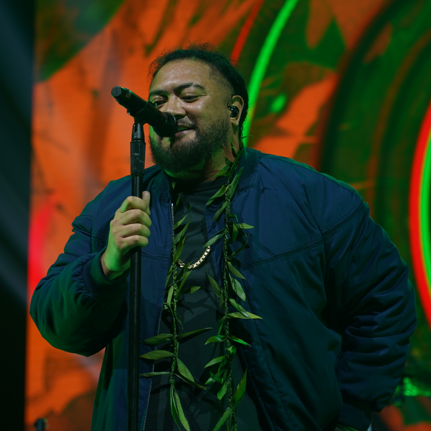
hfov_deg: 13.0
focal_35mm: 134
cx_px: 213
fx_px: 1888
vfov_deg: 13.0
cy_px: 216
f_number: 4
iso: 320
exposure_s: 1/125
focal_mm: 105
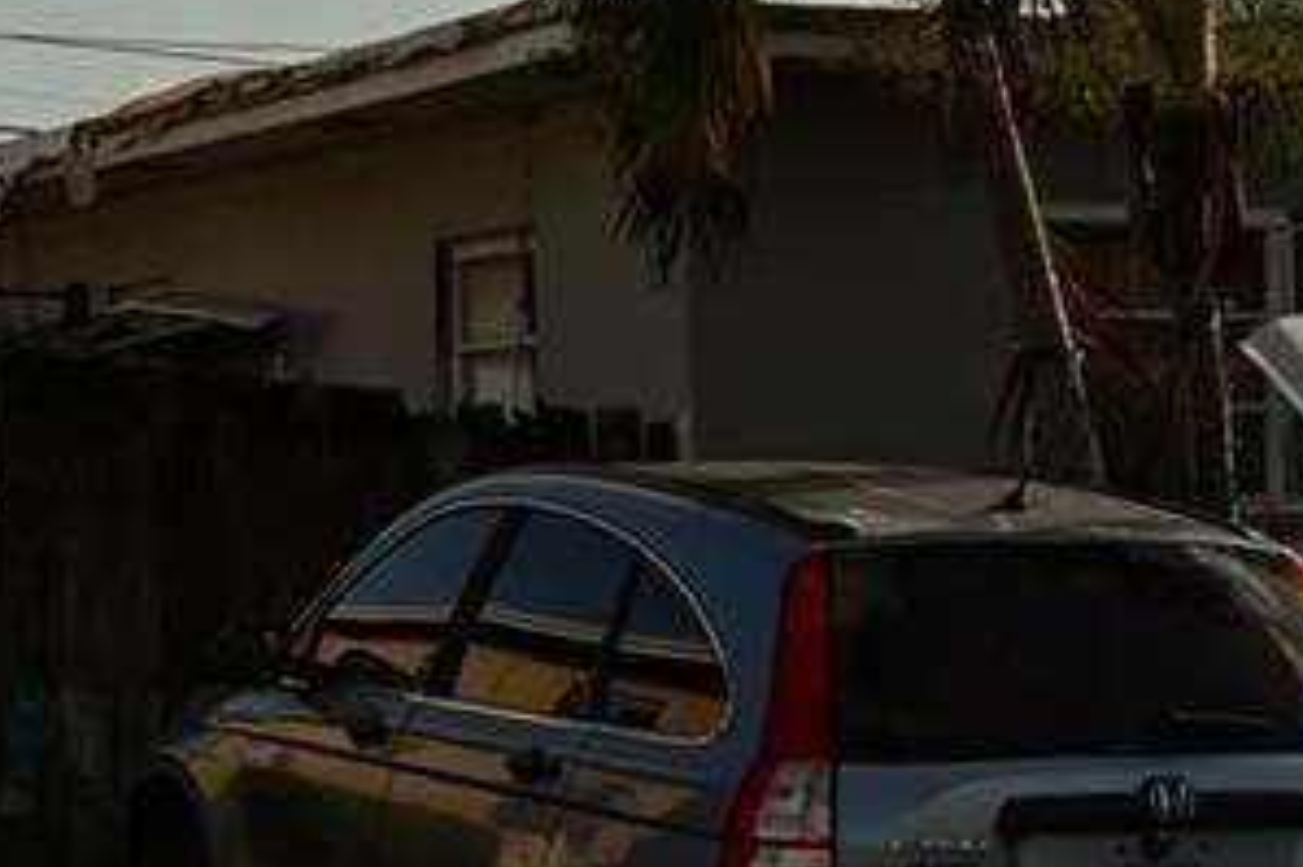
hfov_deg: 15.9
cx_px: 1578
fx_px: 4485
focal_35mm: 124
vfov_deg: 11.0
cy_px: 538
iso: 100
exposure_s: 1/1000
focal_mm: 10.83
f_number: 5.6
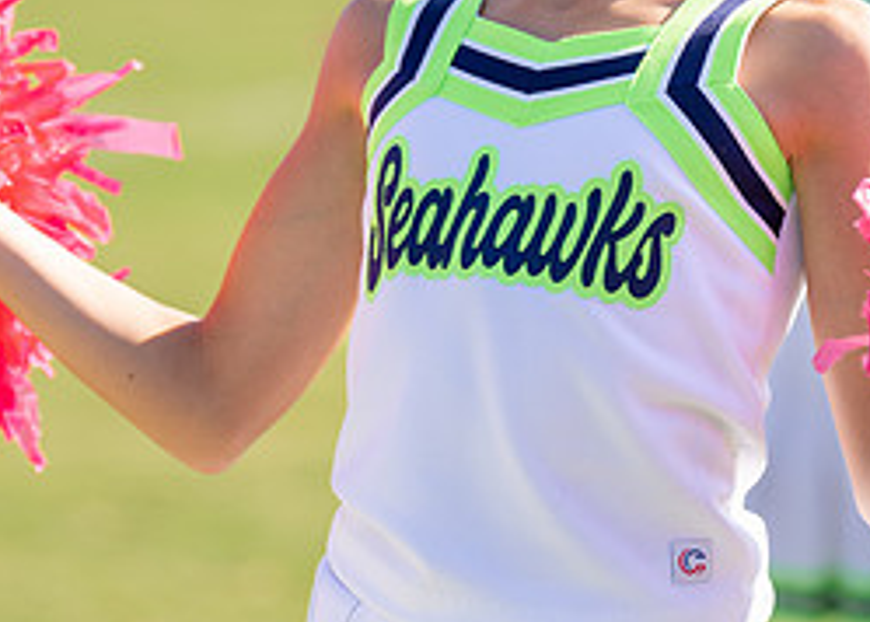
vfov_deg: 4.4
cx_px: 479
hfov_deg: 6.2
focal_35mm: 324
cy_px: -49
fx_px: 8008
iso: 100
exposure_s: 1/1000
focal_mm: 133
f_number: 2.8
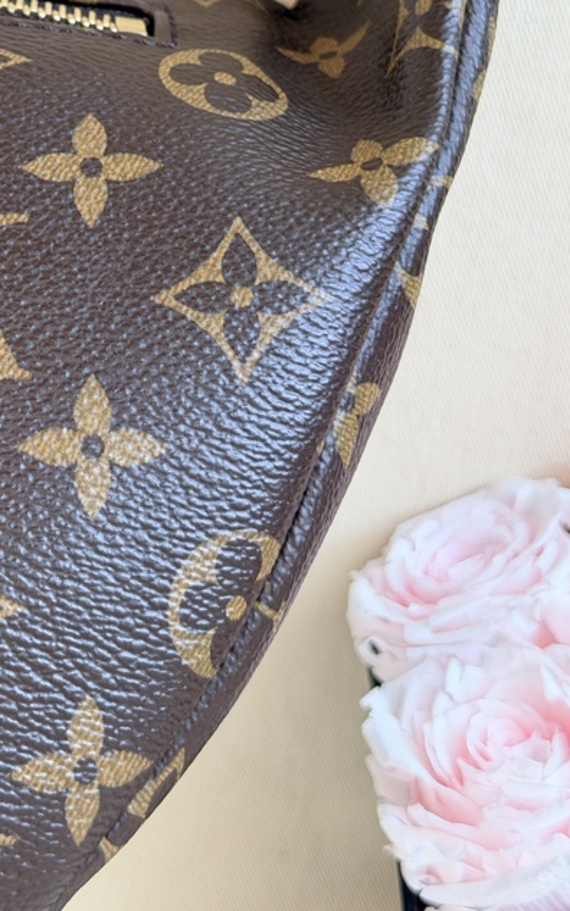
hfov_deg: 16.0
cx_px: 119
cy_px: 216
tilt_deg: -60.1
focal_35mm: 81
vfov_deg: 25.2
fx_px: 2012
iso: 80
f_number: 1.78
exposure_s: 1/50
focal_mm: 6.76
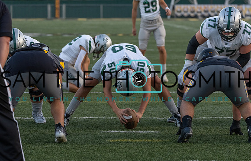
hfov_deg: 10.1
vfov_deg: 6.5
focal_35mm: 206
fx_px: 1422
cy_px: 90
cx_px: 116
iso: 2500
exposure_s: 1/1000
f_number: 5.6
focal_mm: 189
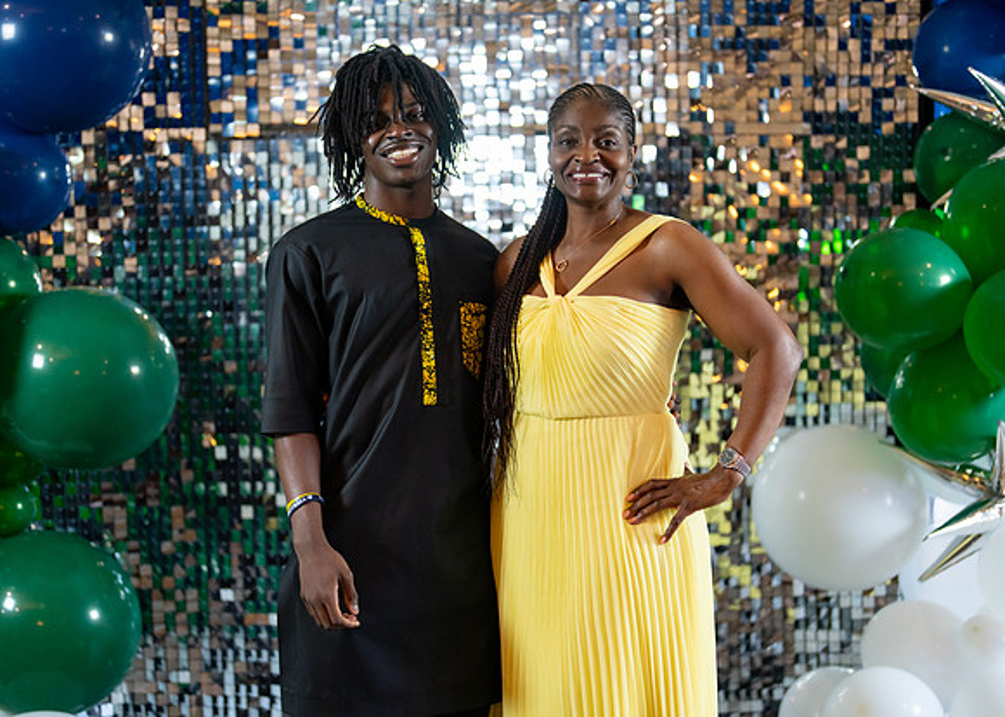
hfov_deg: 37.2
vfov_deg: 27.0
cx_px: 502
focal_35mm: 52
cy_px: 358
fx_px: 1495
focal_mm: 50
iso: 1250
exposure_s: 1/320
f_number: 1.2
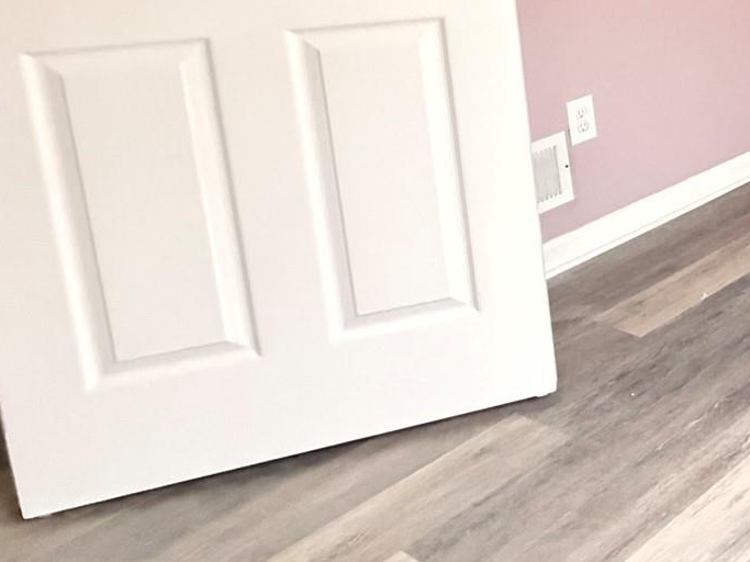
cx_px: 1033
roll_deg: +1.0
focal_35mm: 42
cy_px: -34
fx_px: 910
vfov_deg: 31.1
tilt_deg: -9.0
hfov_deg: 31.3
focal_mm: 2.22
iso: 1250
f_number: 2.2
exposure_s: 1/60
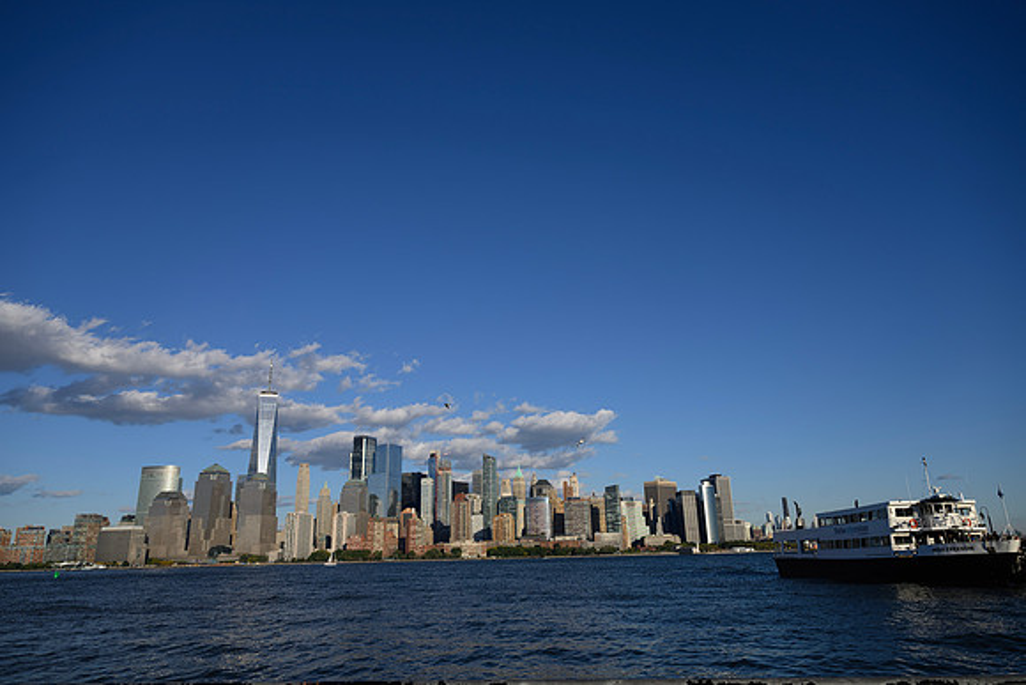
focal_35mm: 24
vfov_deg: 53.2
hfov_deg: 73.7
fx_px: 684
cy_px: 342
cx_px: 513
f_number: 5.6
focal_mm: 24
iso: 64
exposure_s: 1/640
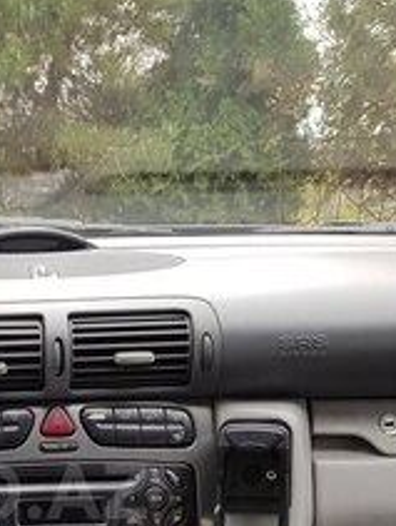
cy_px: 491
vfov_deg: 30.0
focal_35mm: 61
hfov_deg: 22.7
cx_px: -45
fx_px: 928
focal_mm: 4.2
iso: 40
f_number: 1.7
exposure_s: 1/143
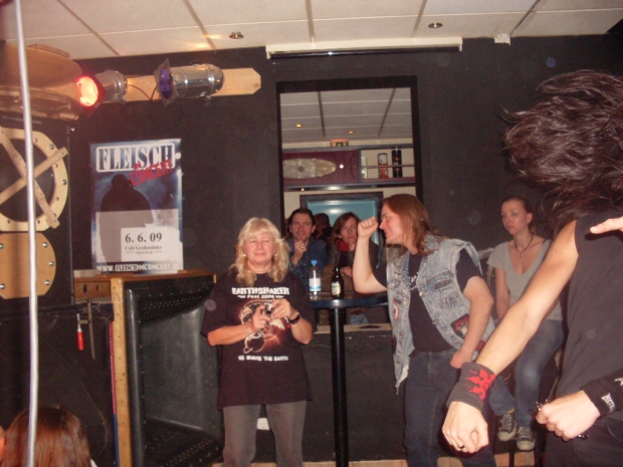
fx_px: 684
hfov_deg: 49.0
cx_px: 312
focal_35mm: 38
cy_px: 234
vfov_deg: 37.7
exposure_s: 1/45
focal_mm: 6.3
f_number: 2.8
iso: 240
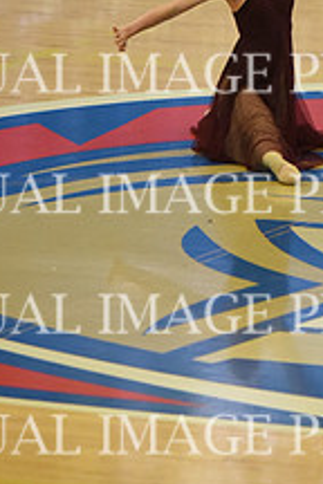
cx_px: 275
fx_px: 7240
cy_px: -108
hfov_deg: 2.6
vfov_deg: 3.8
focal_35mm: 538
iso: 8000
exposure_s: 1/1000
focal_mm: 200
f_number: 2.8
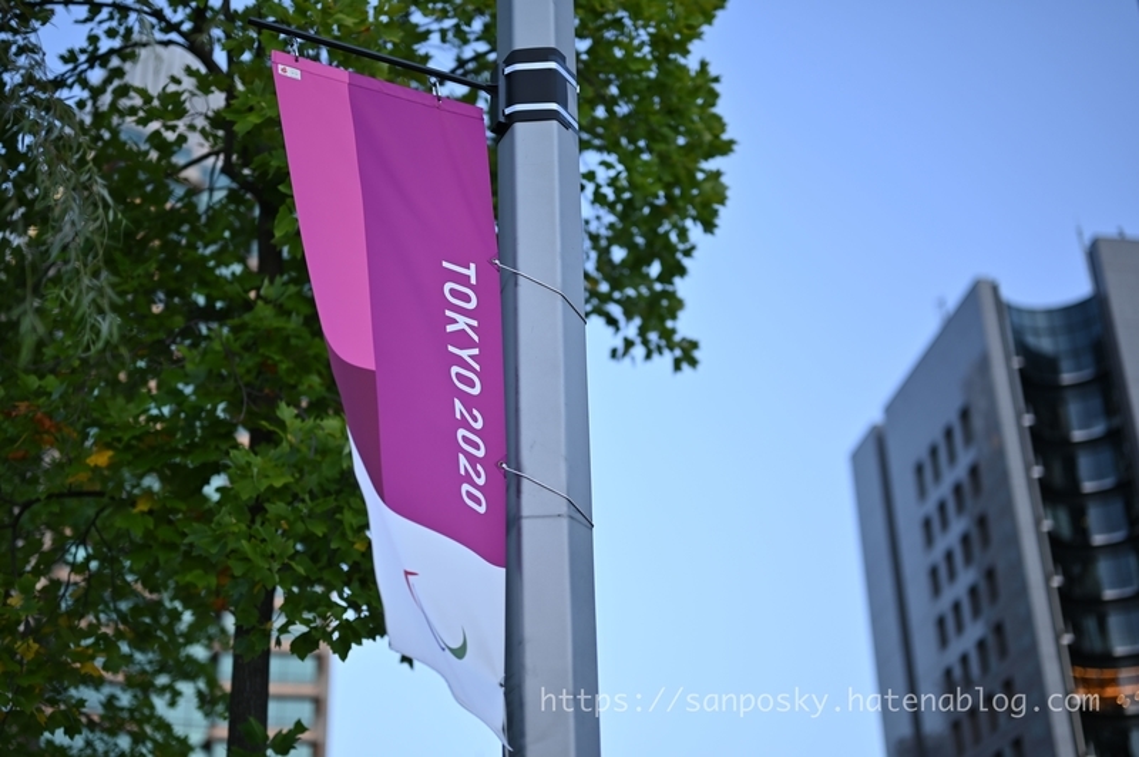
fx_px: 1581
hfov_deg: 39.6
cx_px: 570
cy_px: 378
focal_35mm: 50
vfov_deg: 26.9
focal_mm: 50
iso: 100
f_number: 1.2
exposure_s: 1/500
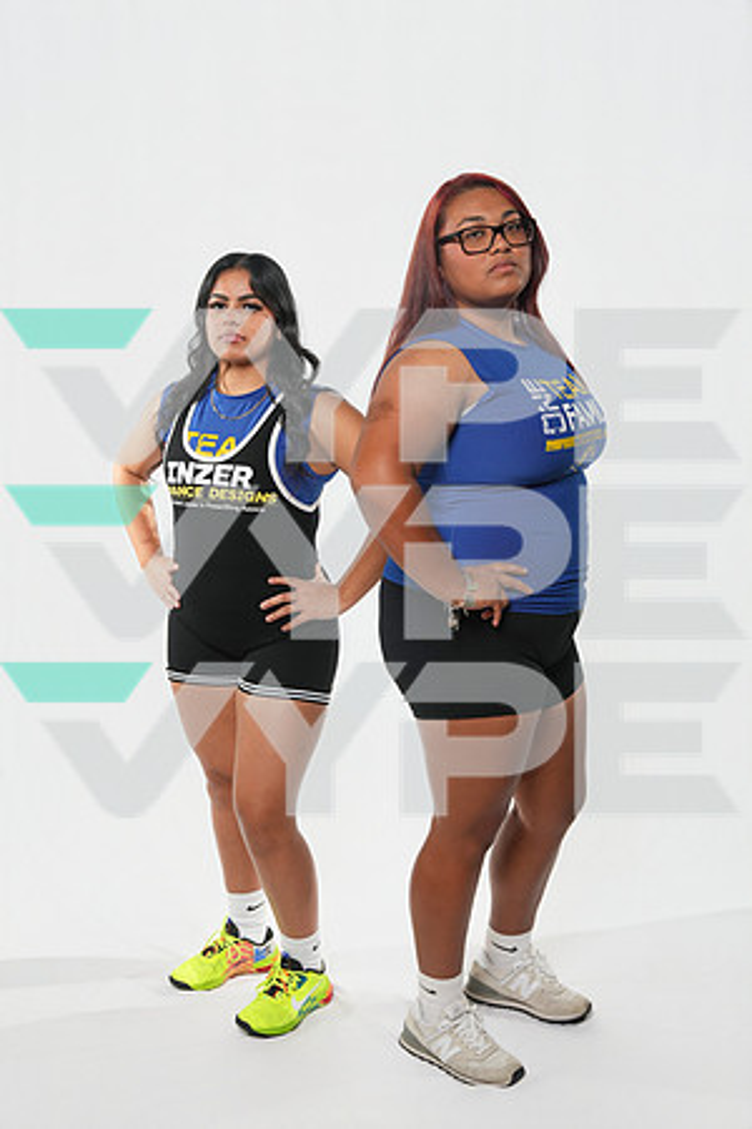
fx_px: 1410
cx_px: 376
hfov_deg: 29.9
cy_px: 564
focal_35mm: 45
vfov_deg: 43.6
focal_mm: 45
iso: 500
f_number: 8
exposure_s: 1/125
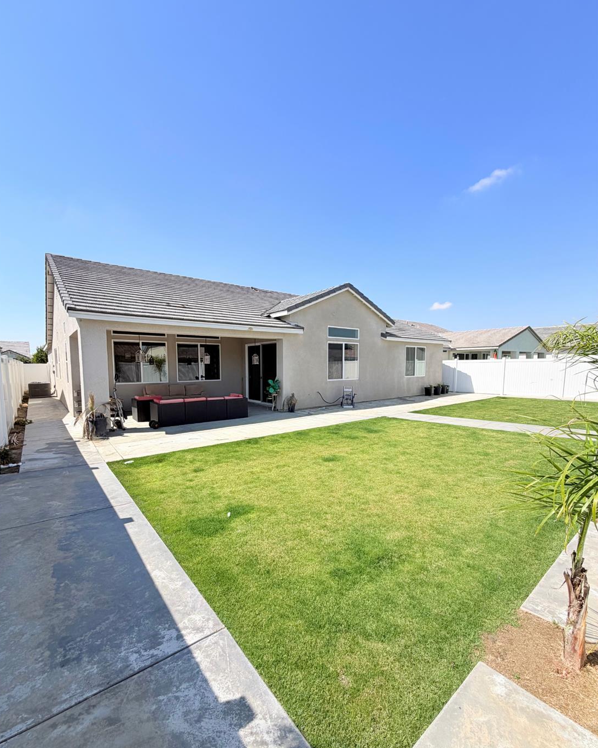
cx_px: 291
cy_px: 397
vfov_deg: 96.7
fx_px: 332
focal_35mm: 15
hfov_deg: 84.0
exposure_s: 1/864
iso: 20
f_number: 2.2
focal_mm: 2.22
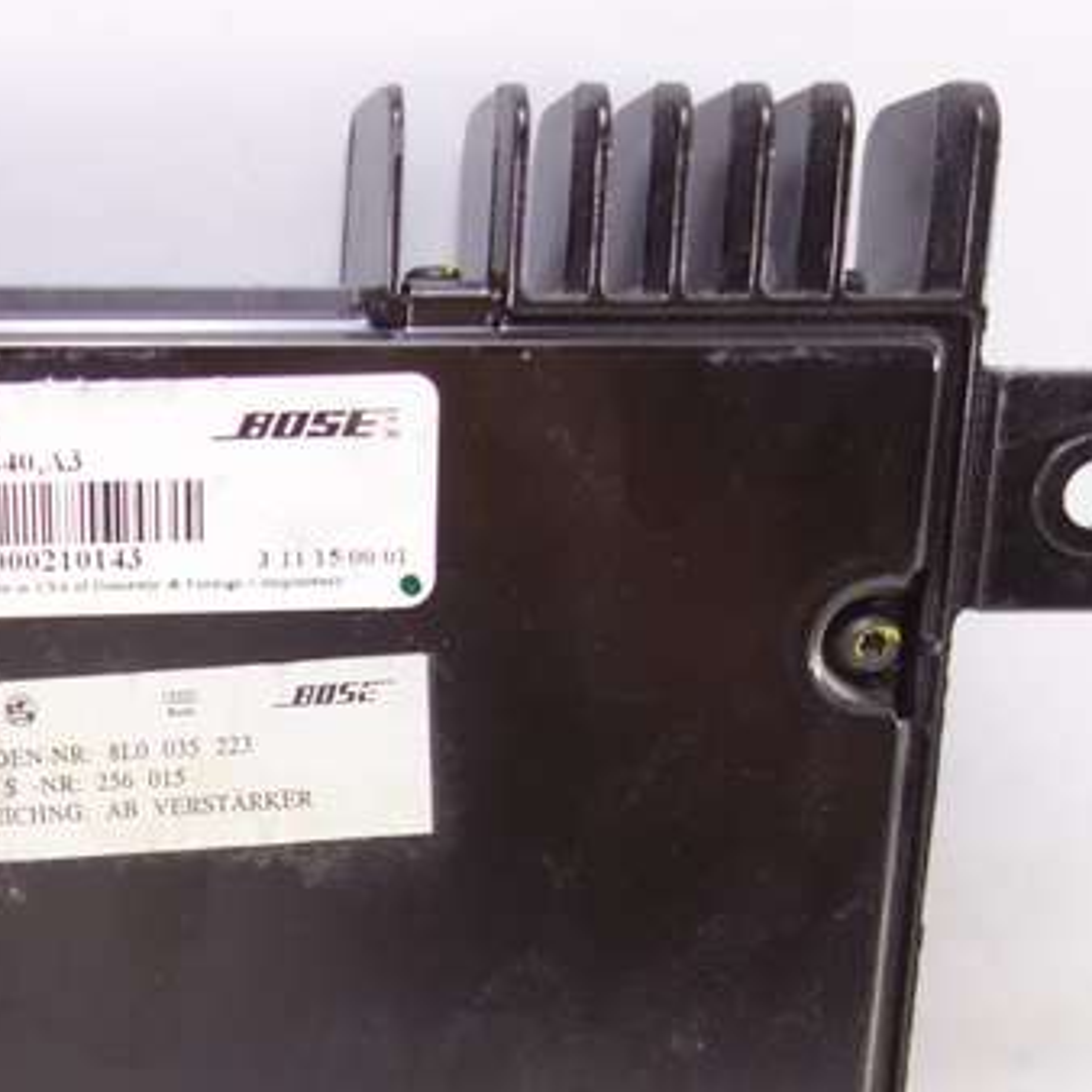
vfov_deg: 31.2
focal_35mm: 54
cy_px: 785
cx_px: 78
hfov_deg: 30.1
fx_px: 1927
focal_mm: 10.4
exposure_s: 1/80
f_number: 1.8
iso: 125
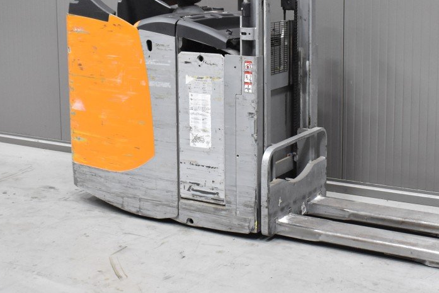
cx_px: 268
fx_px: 756
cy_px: 76
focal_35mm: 62
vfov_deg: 21.7
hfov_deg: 32.3
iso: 1600
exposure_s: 1/50
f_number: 4.5
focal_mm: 24
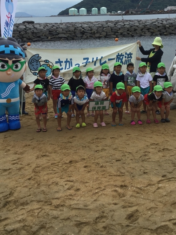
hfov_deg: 31.5
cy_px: 81
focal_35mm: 46
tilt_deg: -11.9
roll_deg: -0.3
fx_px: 312
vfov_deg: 40.8
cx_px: 90
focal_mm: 3.3
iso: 25
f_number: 2.4
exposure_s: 1/1072
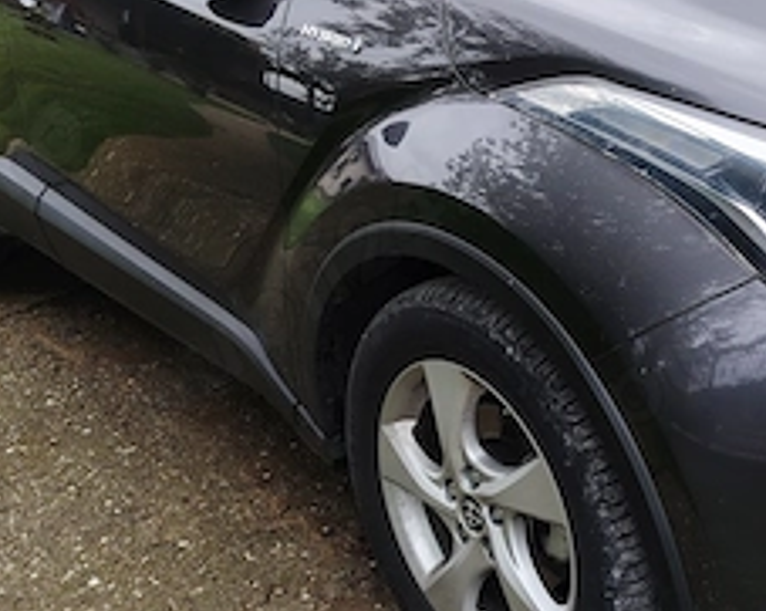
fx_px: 1404
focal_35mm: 62
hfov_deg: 30.0
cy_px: 304
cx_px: 577
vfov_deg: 24.5
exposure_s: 1/100
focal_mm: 5.25
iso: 117
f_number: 1.75
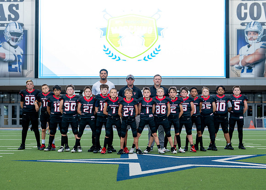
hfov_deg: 31.1
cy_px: 113
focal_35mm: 63
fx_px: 477
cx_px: 120
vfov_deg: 22.5
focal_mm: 50
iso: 100
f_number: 2
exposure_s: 1/400
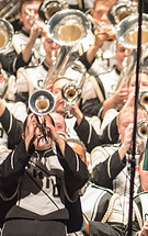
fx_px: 5300
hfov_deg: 1.6
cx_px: 282
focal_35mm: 824
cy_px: 209
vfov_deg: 2.5
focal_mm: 300
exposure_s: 1/320
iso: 4000
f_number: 2.8
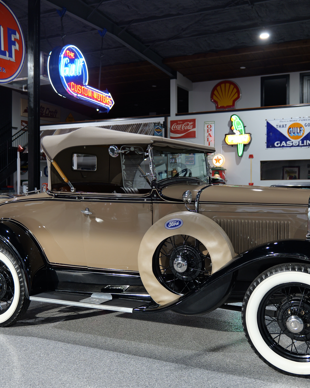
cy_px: 196
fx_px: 493
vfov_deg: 42.9
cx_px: 162
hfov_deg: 34.9
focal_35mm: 43
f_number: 4.1
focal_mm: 30
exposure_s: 1/60
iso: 400
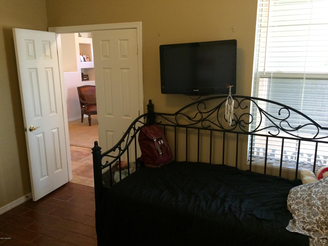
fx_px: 275
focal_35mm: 29
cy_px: 123
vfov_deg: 48.2
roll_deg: +0.6
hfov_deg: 61.7
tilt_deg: -14.1
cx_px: 164
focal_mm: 4.15
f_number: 2.2
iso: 320
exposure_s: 1/30
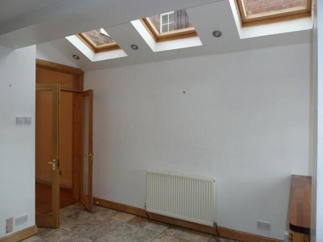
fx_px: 233
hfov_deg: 69.4
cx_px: 162
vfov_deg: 54.9
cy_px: 121
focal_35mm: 25
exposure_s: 1/30
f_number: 3.3
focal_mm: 4.1
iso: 200
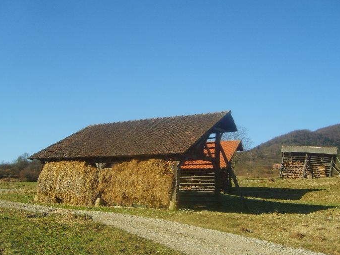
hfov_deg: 45.8
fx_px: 403
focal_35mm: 41
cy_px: 137
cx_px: 170
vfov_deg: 35.1
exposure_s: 1/750
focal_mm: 5.8
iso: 50
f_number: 2.8
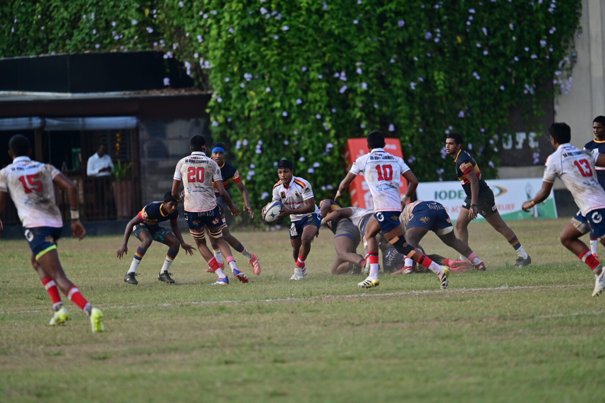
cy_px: 202
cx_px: 302
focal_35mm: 400
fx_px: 6722
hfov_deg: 5.2
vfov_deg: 3.4
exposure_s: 1/1250
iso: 640
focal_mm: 400
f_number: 5
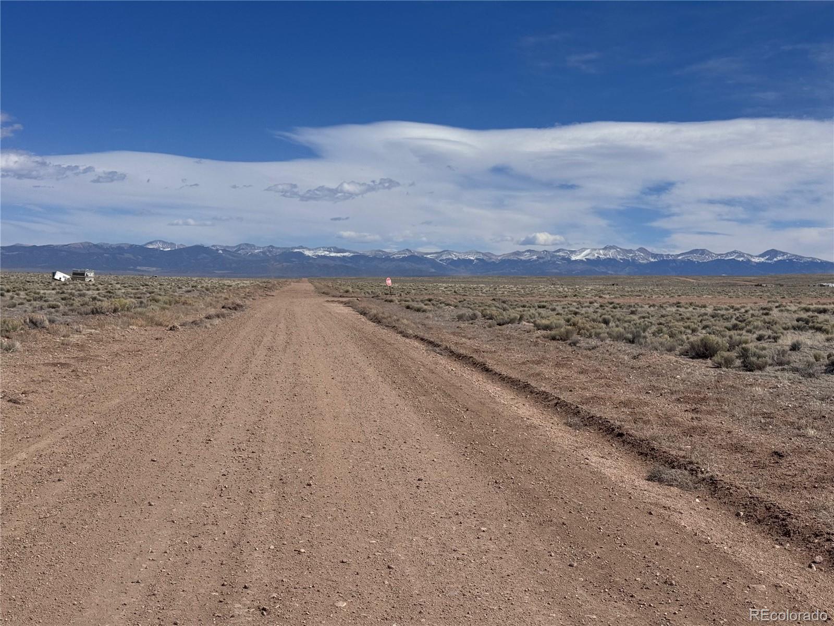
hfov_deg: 39.7
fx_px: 1156
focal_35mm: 48
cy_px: 313
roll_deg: -1.2
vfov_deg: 30.3
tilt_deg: -1.5
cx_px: 417
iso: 64
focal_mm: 6.76
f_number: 1.78
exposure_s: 1/10526
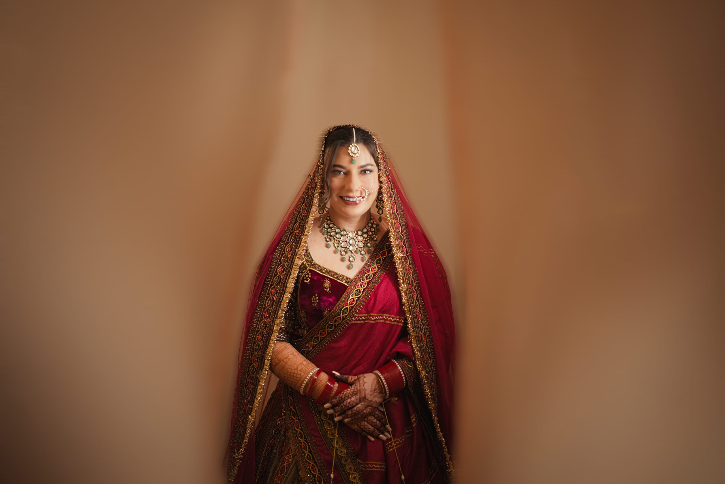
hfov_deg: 54.4
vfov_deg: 37.9
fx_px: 705
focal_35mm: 35
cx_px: 362
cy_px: 242
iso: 1250
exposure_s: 1/250
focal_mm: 35
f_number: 1.4
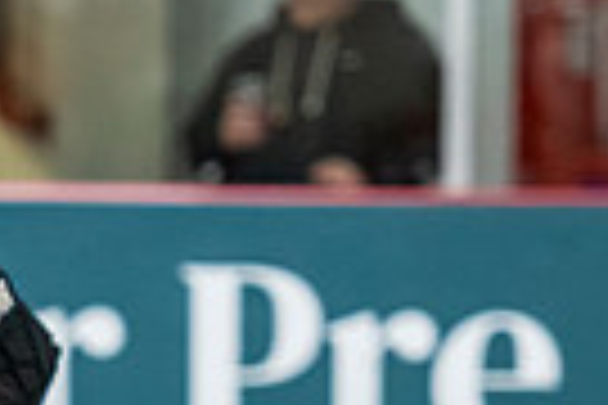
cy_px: 817
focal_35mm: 666
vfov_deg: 2.1
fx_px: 11247
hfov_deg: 3.1
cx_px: -186
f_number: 3.2
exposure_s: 1/640
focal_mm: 135
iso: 2000
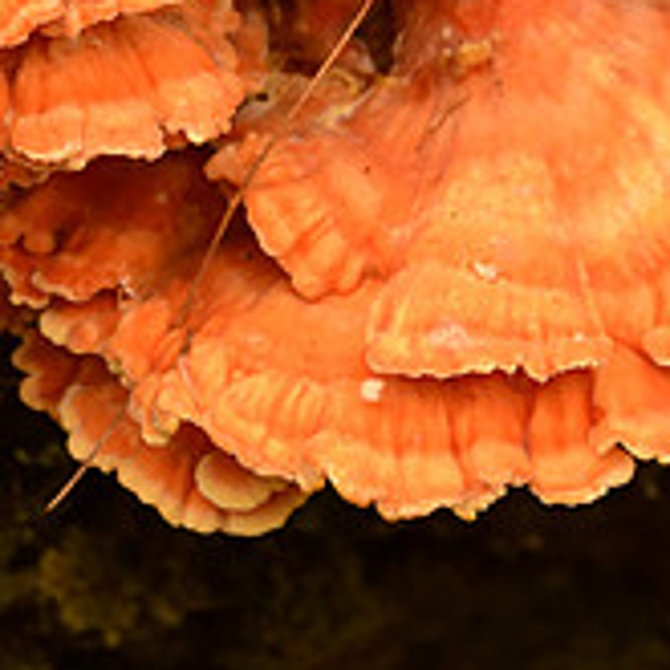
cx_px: 292
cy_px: -79
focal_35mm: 313
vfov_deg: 5.6
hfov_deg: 5.6
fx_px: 6854
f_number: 7.1
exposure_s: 1/125
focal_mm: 70
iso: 800
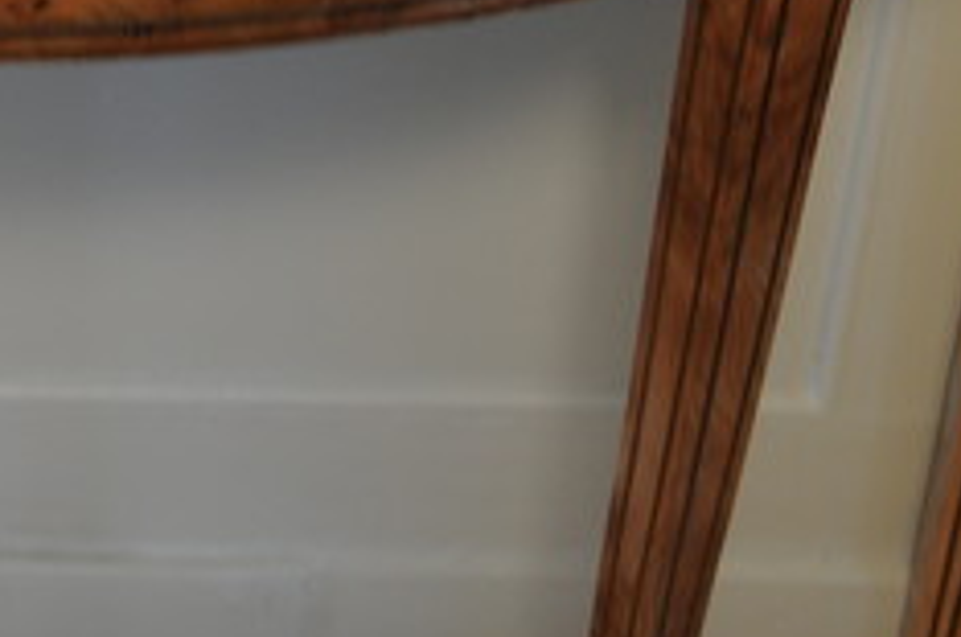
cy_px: -154
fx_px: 3277
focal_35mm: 123
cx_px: -177
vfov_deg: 10.9
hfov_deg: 16.1
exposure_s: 1/6
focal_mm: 24
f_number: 3.8
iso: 200
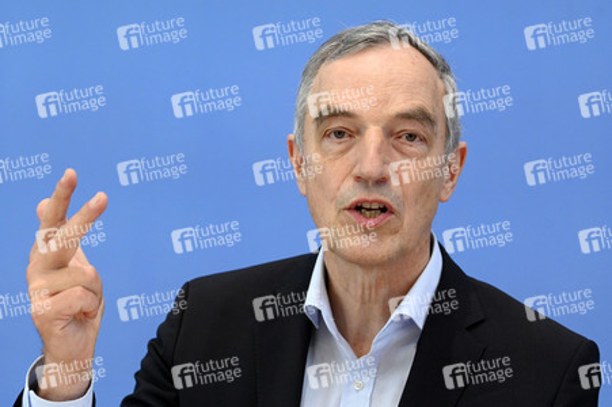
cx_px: 306
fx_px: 1784
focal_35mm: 105
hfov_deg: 19.5
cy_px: 204
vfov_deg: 13.0
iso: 4000
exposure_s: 1/800
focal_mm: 105
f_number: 5.6
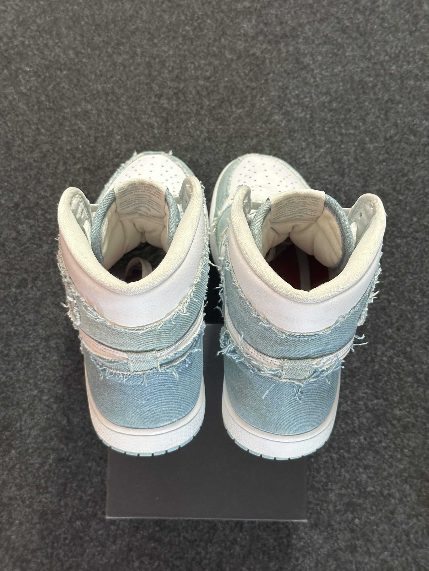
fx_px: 793
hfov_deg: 30.3
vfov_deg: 39.7
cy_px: 286
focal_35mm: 48
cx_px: 214
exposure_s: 1/33
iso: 200
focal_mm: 6.86
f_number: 1.78
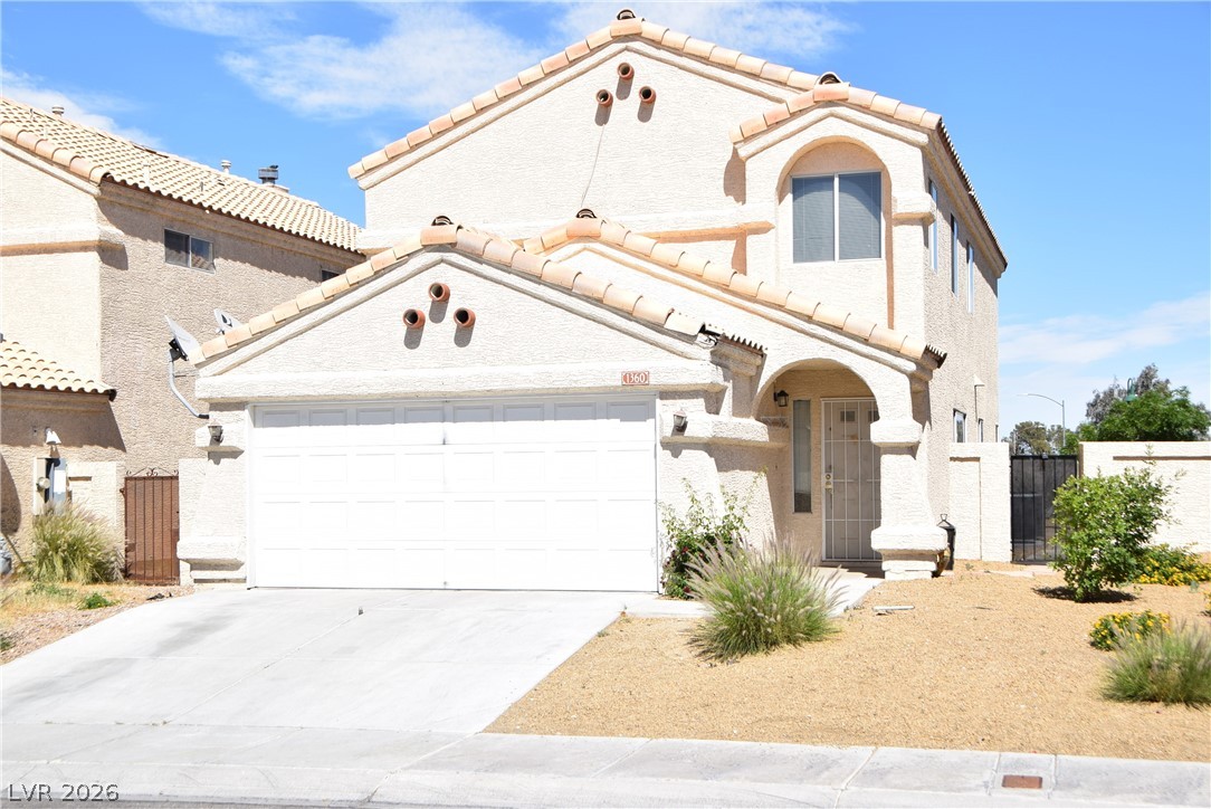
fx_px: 1565
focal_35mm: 46
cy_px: 404
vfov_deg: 29.0
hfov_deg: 42.3
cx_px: 606
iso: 200
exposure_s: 1/500
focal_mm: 31
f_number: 11
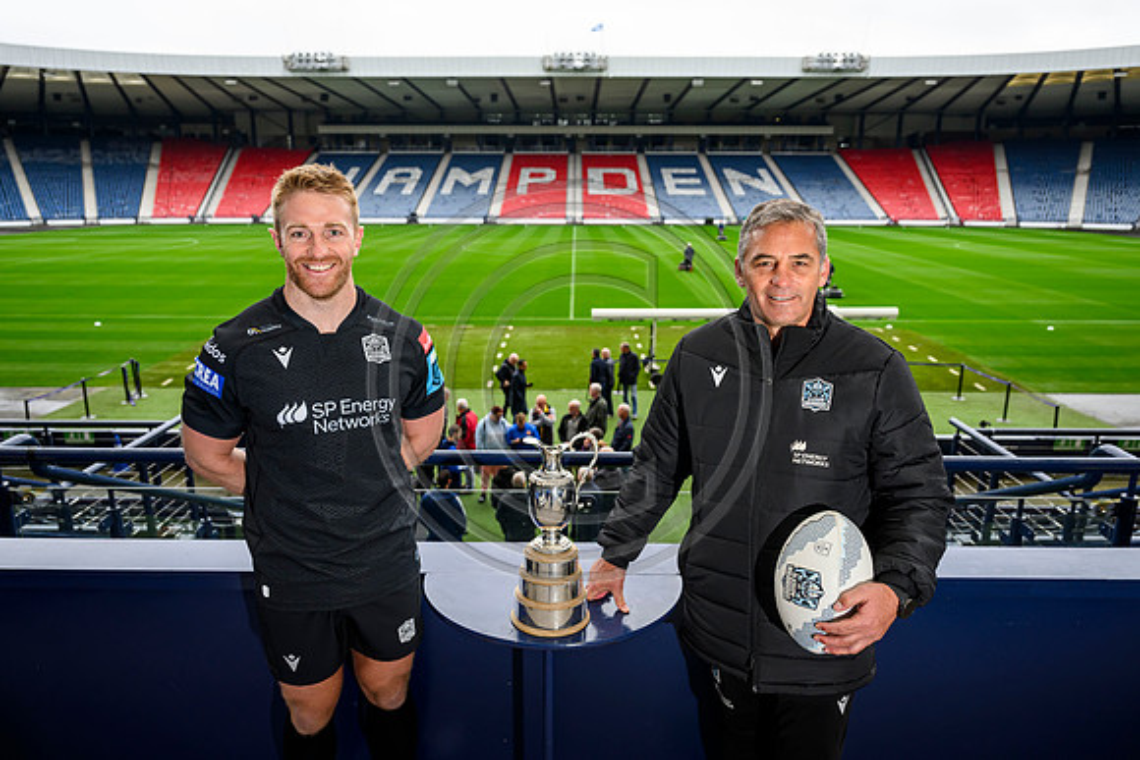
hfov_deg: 72.5
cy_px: 380
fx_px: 778
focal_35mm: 25
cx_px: 570
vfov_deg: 52.1
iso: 500
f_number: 3.5
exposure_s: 1/160
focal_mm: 24
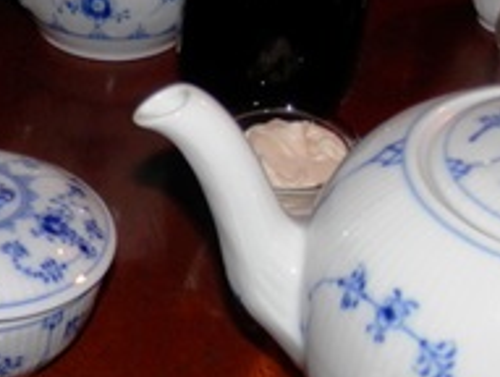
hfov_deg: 22.8
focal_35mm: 84
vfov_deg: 16.6
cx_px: 72
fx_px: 1216
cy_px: 492
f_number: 3
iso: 100
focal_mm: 4.5
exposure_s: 1/30
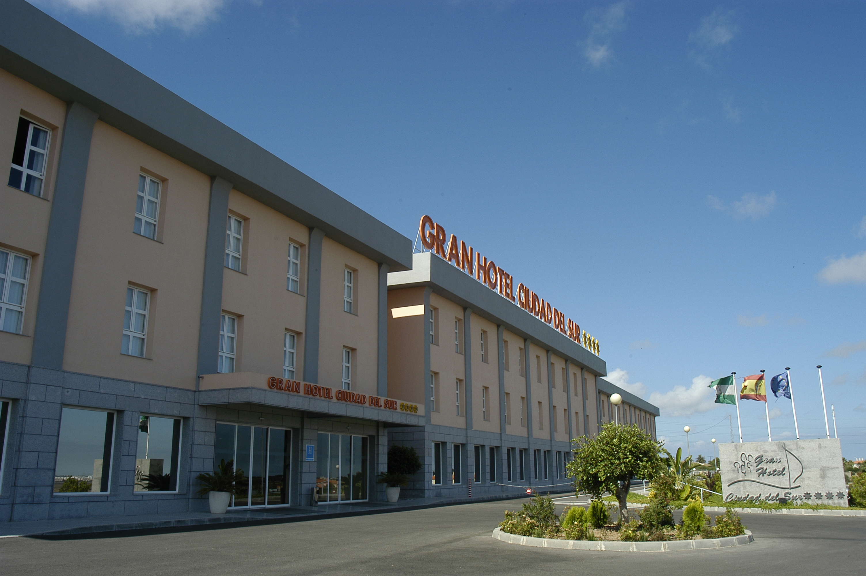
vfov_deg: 43.5
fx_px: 721
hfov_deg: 62.0
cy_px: 288
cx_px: 433
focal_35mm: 30
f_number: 13
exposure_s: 1/160
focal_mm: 20
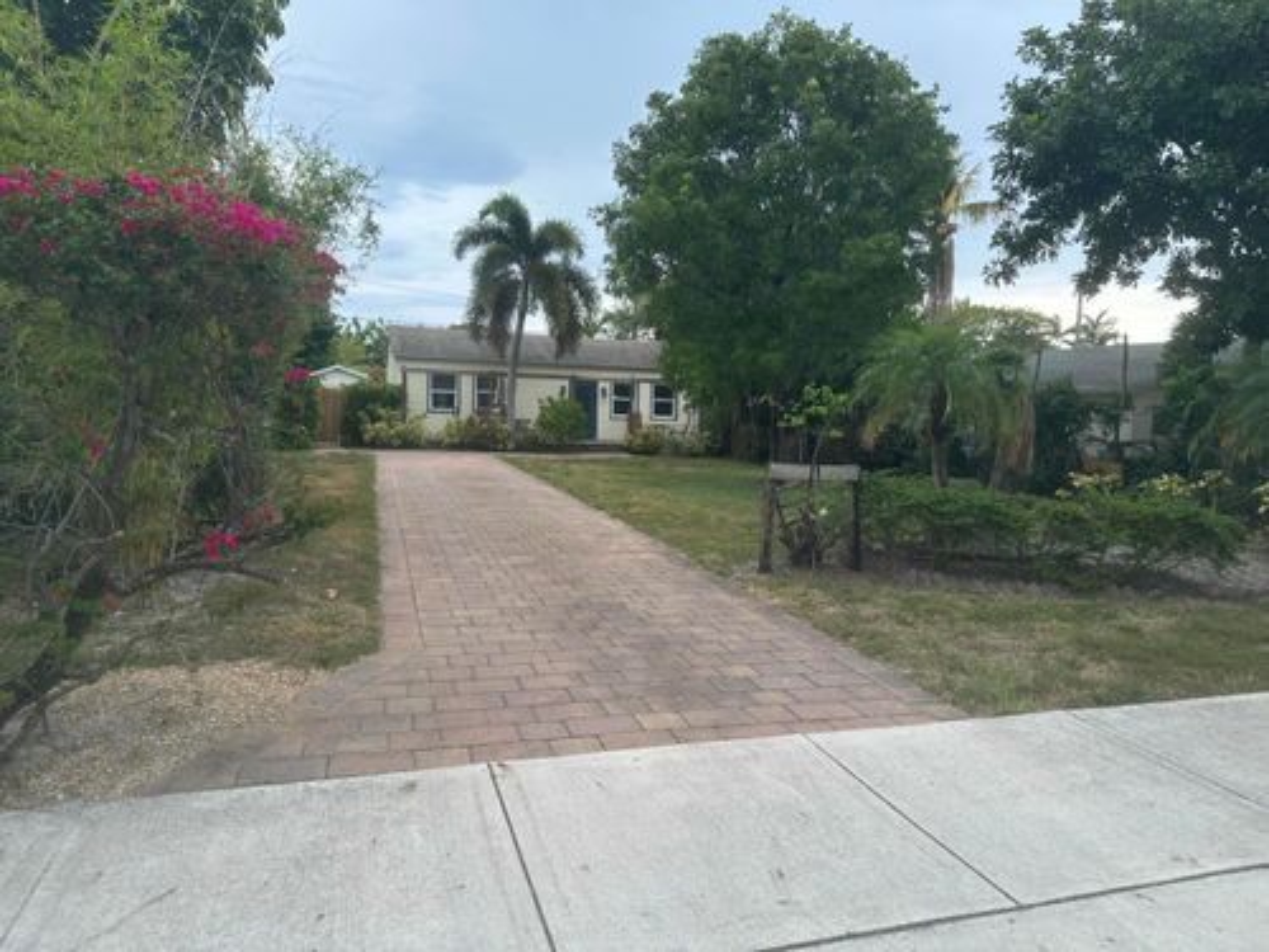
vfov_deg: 56.8
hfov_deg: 71.6
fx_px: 880
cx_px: 634
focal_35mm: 24
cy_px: 476
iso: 64
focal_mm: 6.86
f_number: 1.78
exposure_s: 1/215
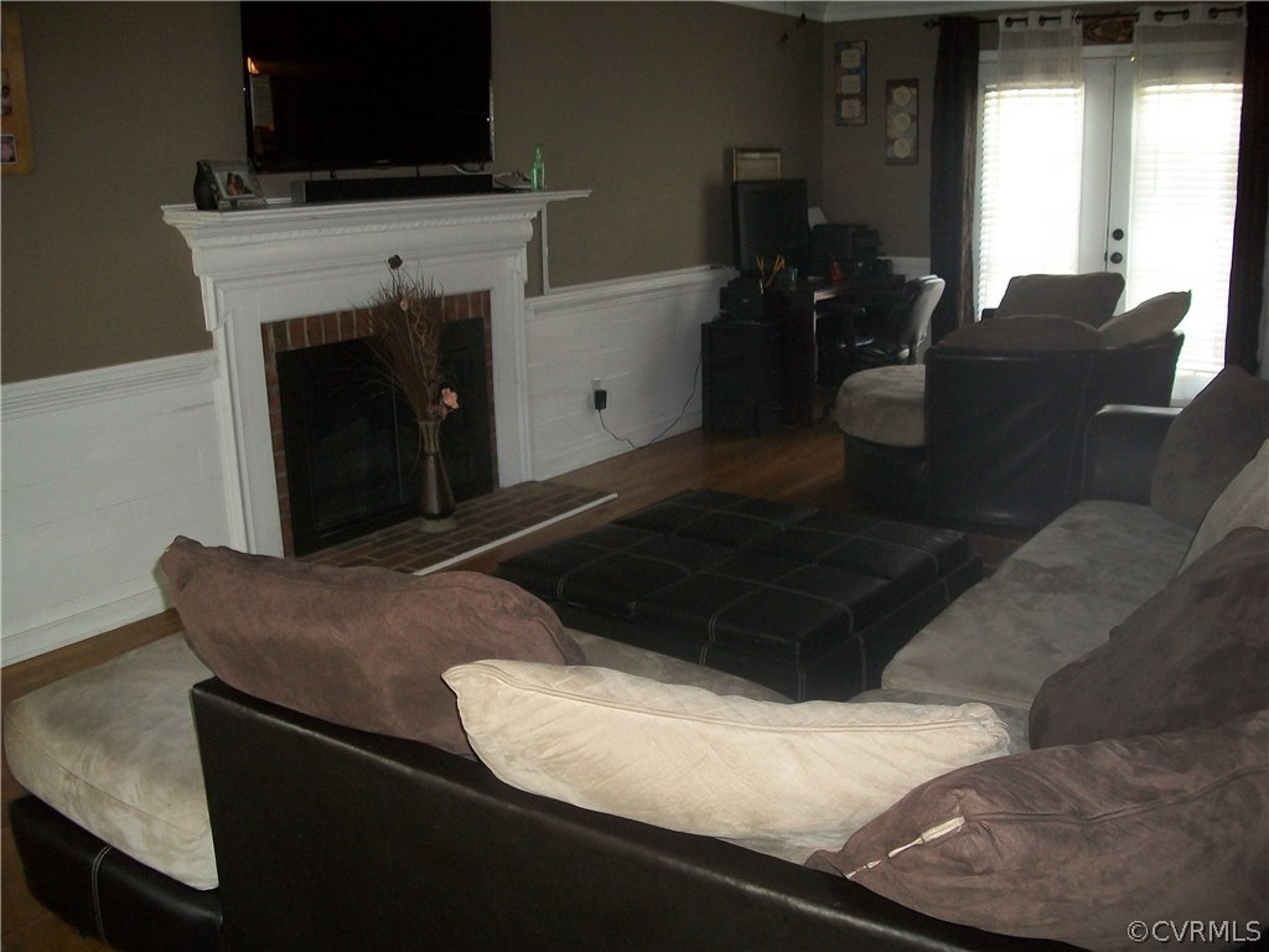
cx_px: 634
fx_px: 1173
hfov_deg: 56.8
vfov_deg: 44.2
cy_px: 476
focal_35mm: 32
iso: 240
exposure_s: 1/30
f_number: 2.9
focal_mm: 5.7
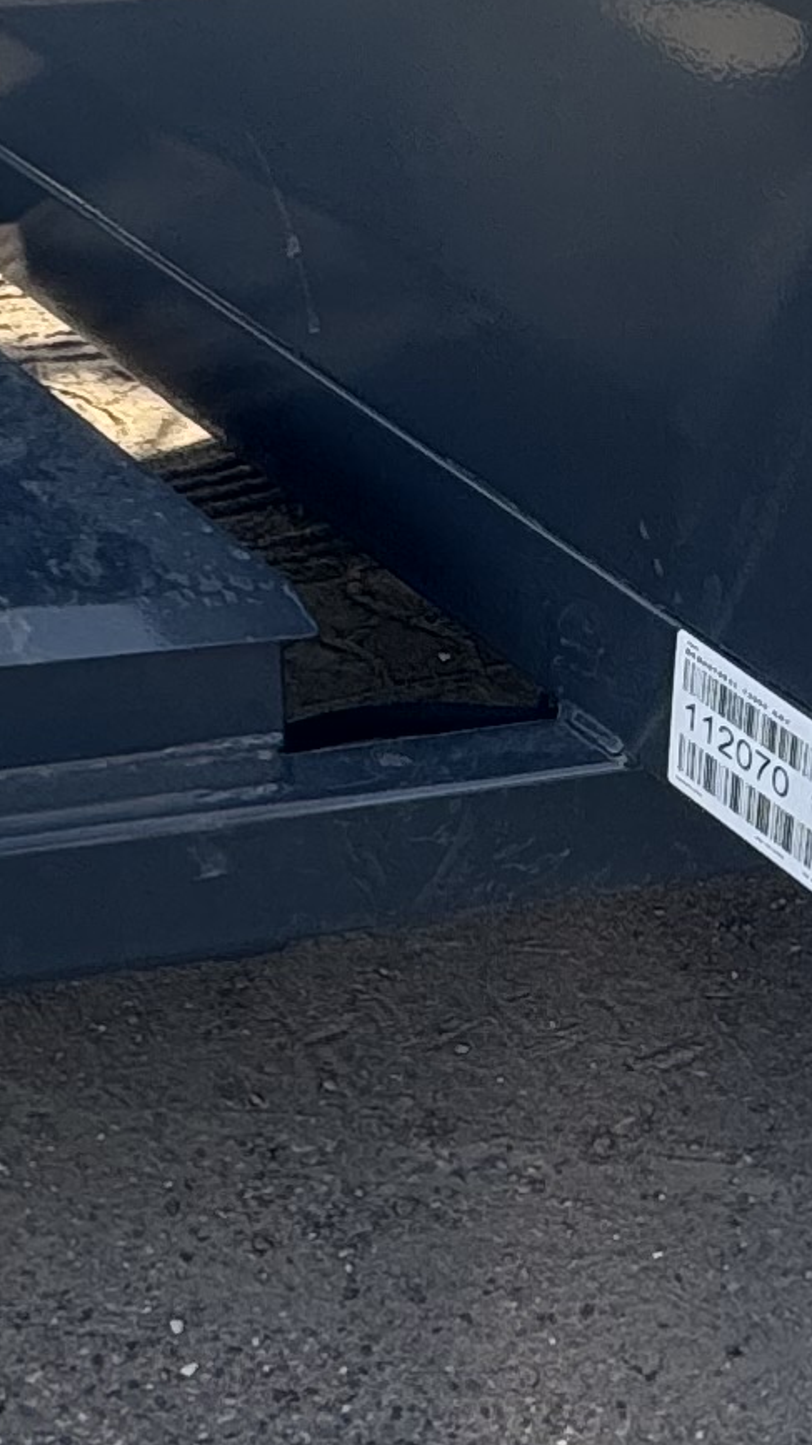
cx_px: 560
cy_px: 405
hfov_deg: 16.9
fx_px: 2718
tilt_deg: -30.9
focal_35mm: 71
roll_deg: -4.0
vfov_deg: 29.4
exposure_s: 1/338
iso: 40
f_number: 2.2
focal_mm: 2.22
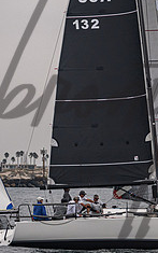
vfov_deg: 6.7
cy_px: 44
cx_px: 141
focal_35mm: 312
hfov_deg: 4.2
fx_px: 2148
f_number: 5
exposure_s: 1/6400
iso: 400
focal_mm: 100
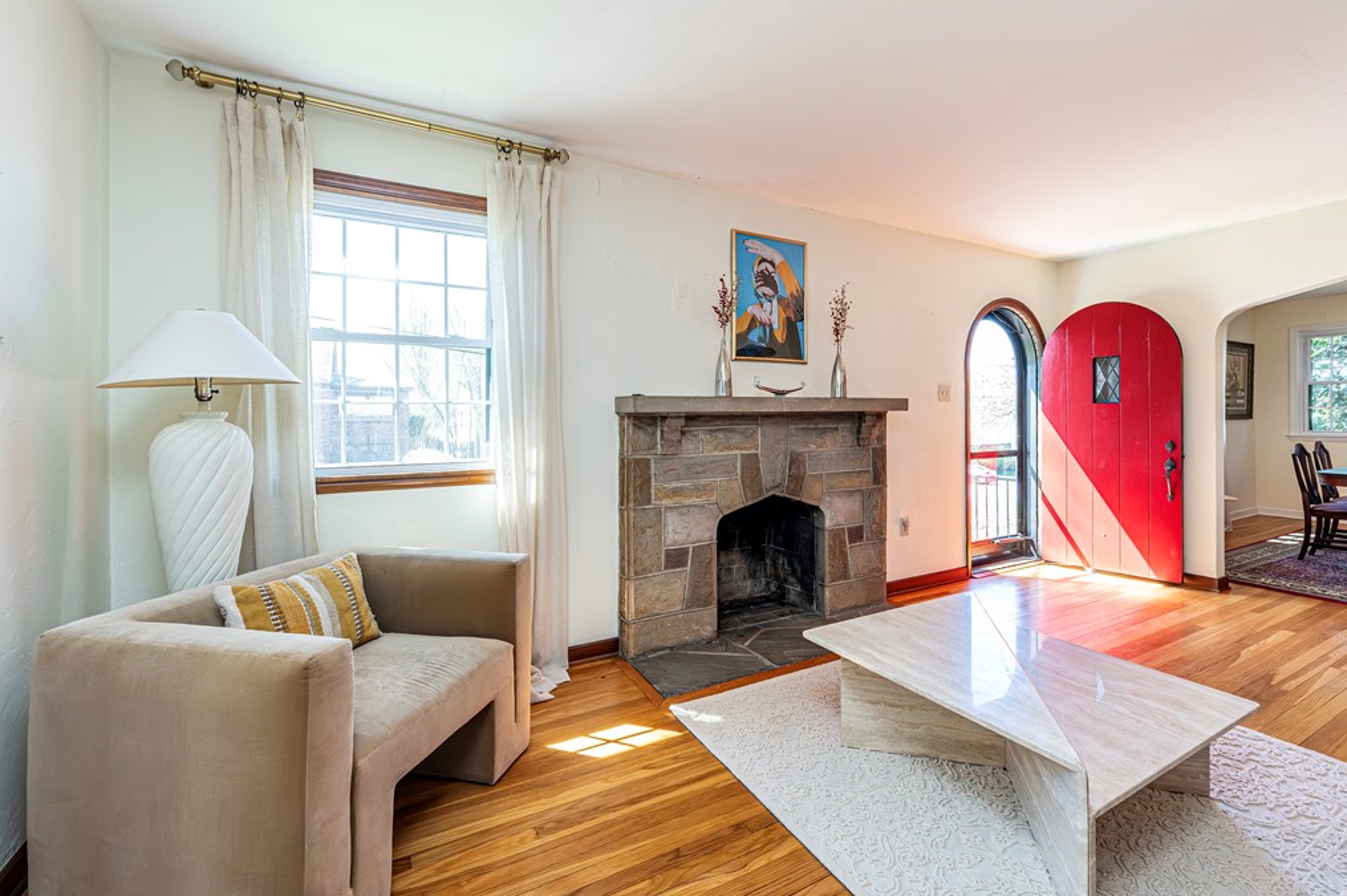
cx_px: 703
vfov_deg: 77.2
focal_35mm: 15
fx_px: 561
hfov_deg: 100.4
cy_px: 451
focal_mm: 14
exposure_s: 1/100
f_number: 8
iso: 2500
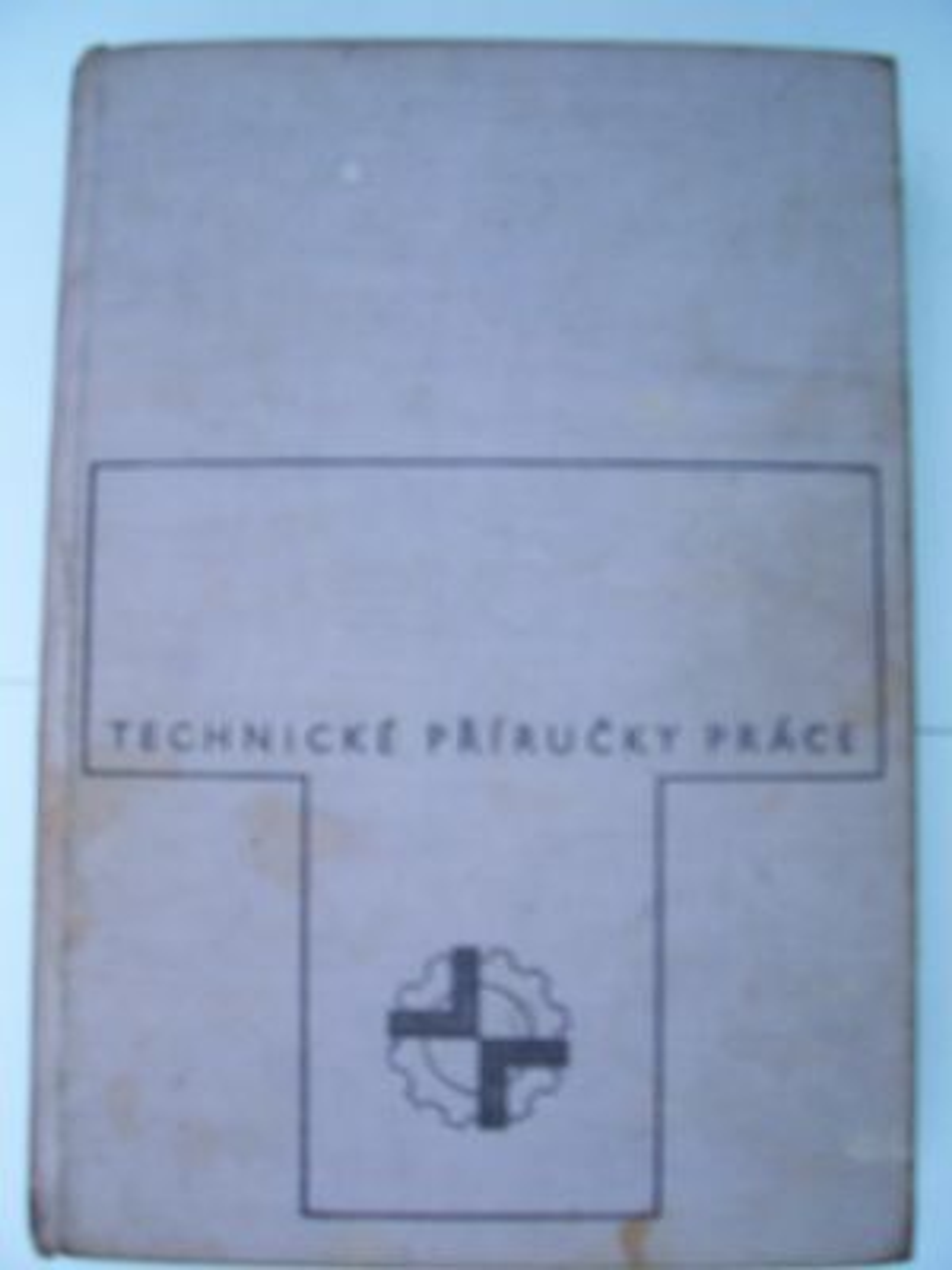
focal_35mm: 34
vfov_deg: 54.0
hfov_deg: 41.8
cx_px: 476
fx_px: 1247
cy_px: 635
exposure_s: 1/15
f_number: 2.7
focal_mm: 5.6
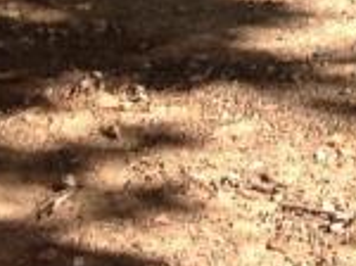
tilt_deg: -6.4
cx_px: 546
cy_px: -542
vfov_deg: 5.7
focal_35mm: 240
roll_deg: -0.4
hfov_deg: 8.1
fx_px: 2464
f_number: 2.4
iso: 50
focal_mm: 4.28
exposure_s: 1/540
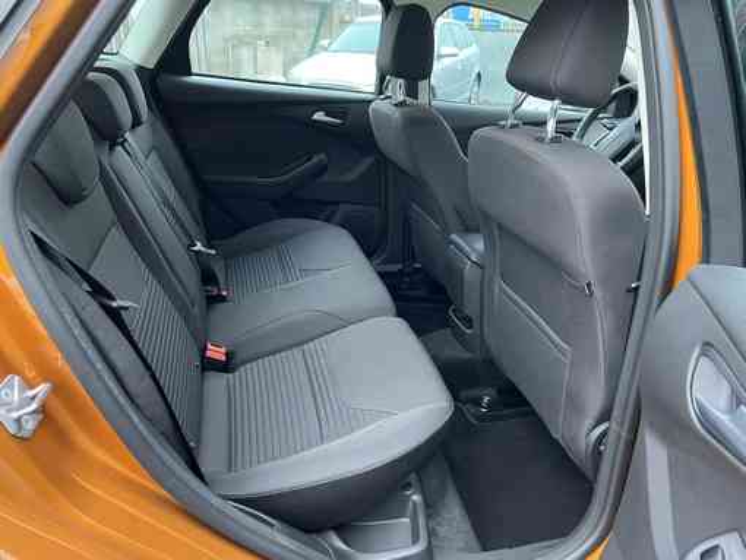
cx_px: 373
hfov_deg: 67.3
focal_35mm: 26
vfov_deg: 53.1
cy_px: 280
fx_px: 561
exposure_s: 1/60
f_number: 1.5
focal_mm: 5.7
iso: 200
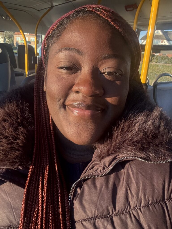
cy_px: 114
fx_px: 199
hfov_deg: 46.8
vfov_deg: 60.0
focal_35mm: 30
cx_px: 86
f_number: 1.9
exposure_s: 1/121
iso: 25
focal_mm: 2.69
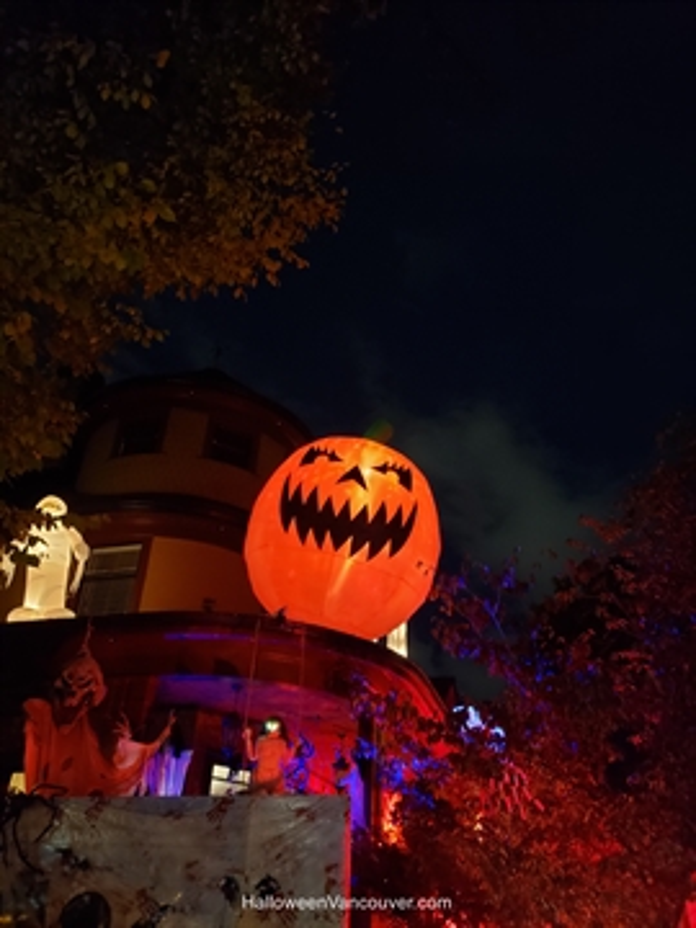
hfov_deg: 53.1
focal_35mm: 26
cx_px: 348
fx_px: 697
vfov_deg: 67.3
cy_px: 464
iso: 640
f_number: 1.5
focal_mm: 4.3
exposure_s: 1/10
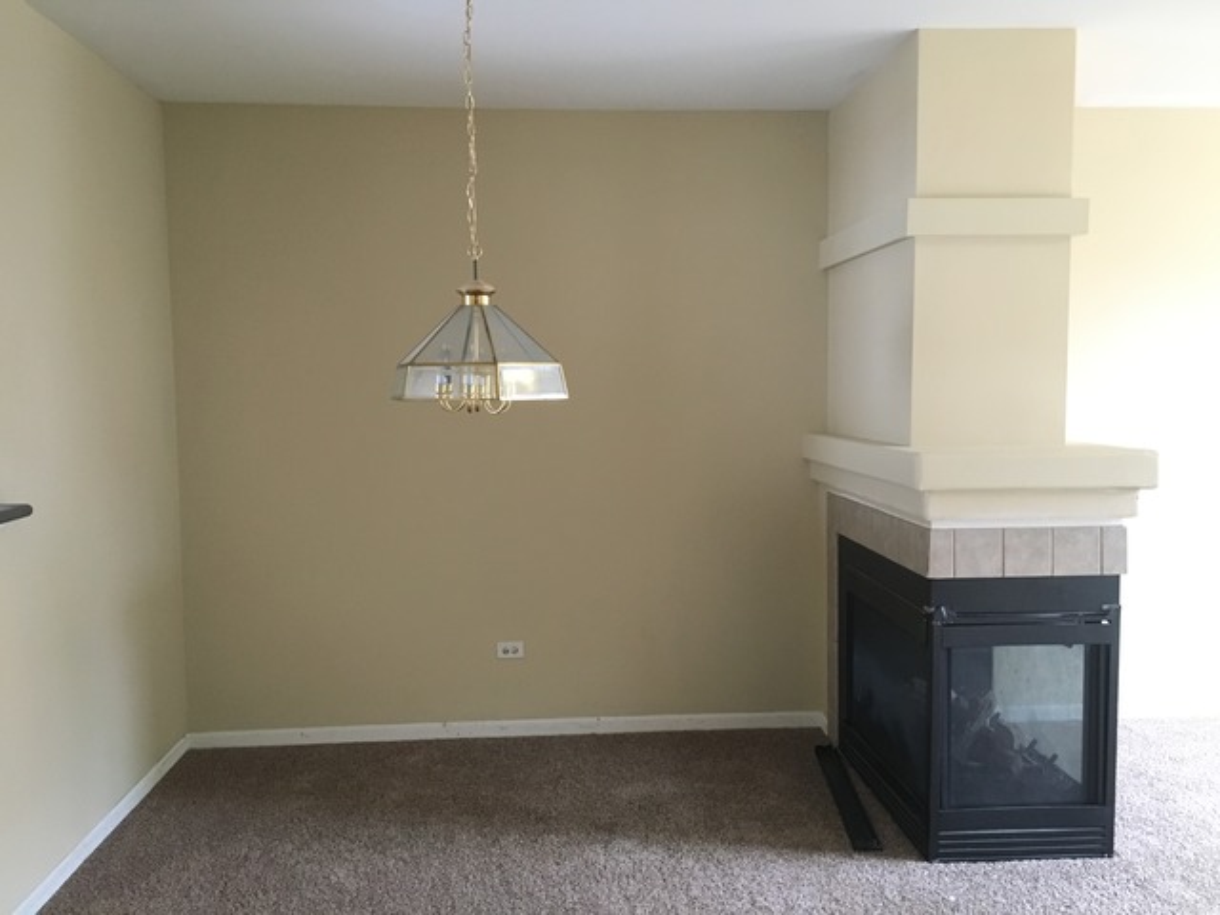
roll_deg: +0.6
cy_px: 458
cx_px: 610
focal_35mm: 29
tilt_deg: -4.7
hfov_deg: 61.7
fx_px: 1022
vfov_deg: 48.2
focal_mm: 4.15
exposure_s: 1/15
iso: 200
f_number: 2.2
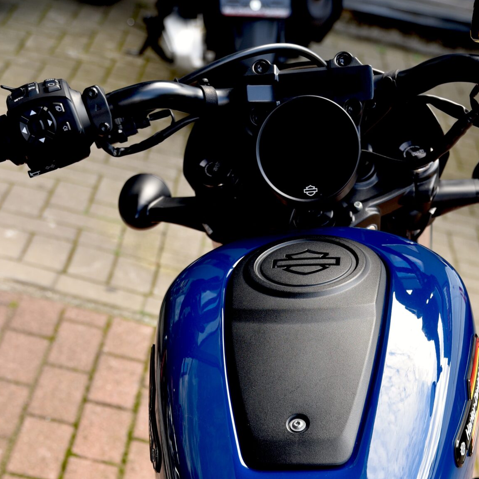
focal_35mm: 85
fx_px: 1331
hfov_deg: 20.4
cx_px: 292
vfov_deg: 19.7
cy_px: 502
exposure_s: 1/100
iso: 200
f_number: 5
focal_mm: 45
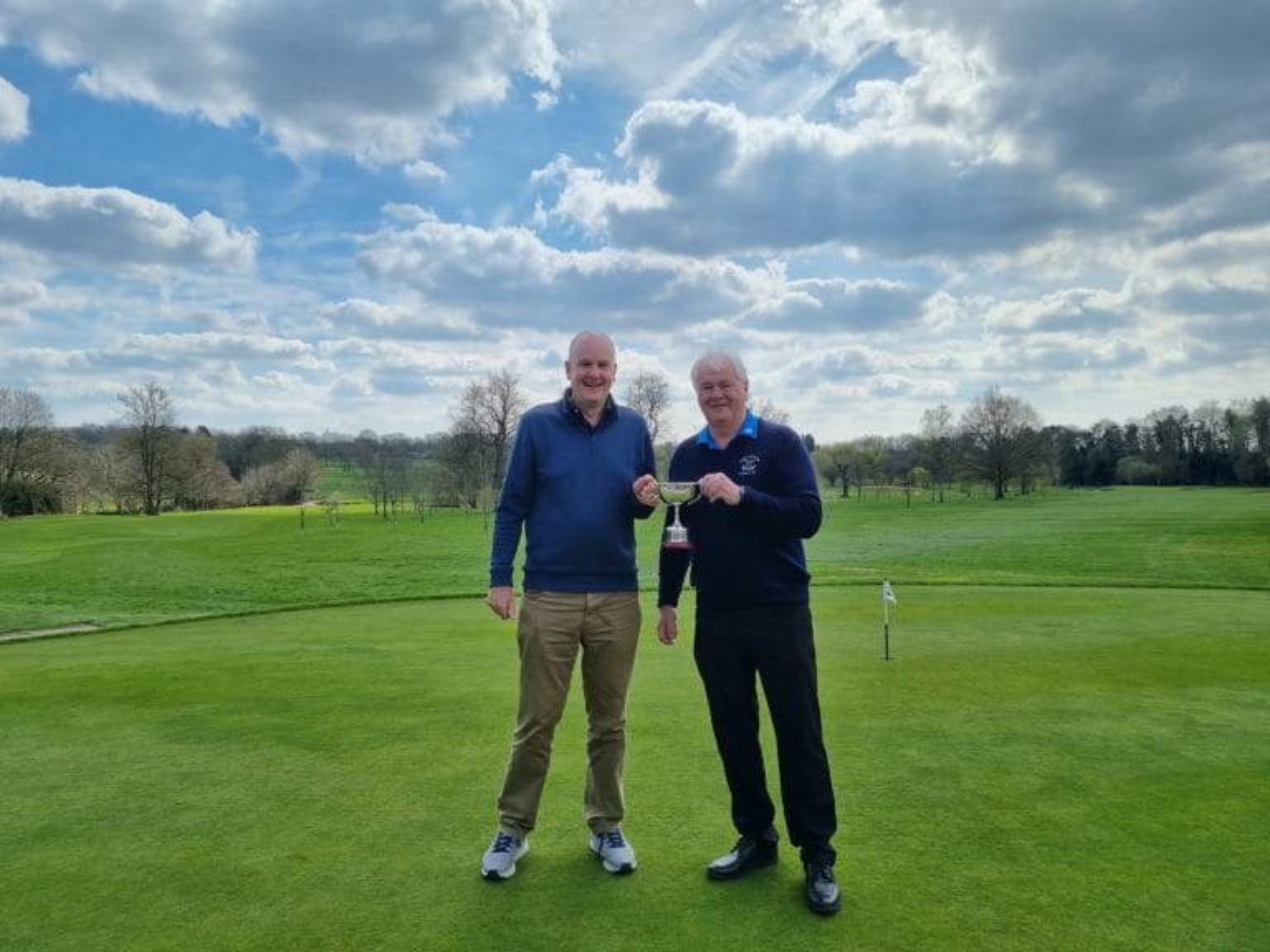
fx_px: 954
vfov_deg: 53.1
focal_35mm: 26
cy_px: 476
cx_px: 635
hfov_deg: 67.3
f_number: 1.8
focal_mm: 5.4
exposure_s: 1/2960
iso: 50
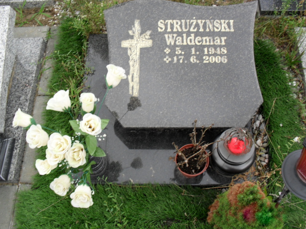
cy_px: 114
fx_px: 309
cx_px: 153
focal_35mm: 35
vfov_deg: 40.7
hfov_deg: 52.6
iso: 100
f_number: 3.2
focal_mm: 6.3
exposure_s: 1/250
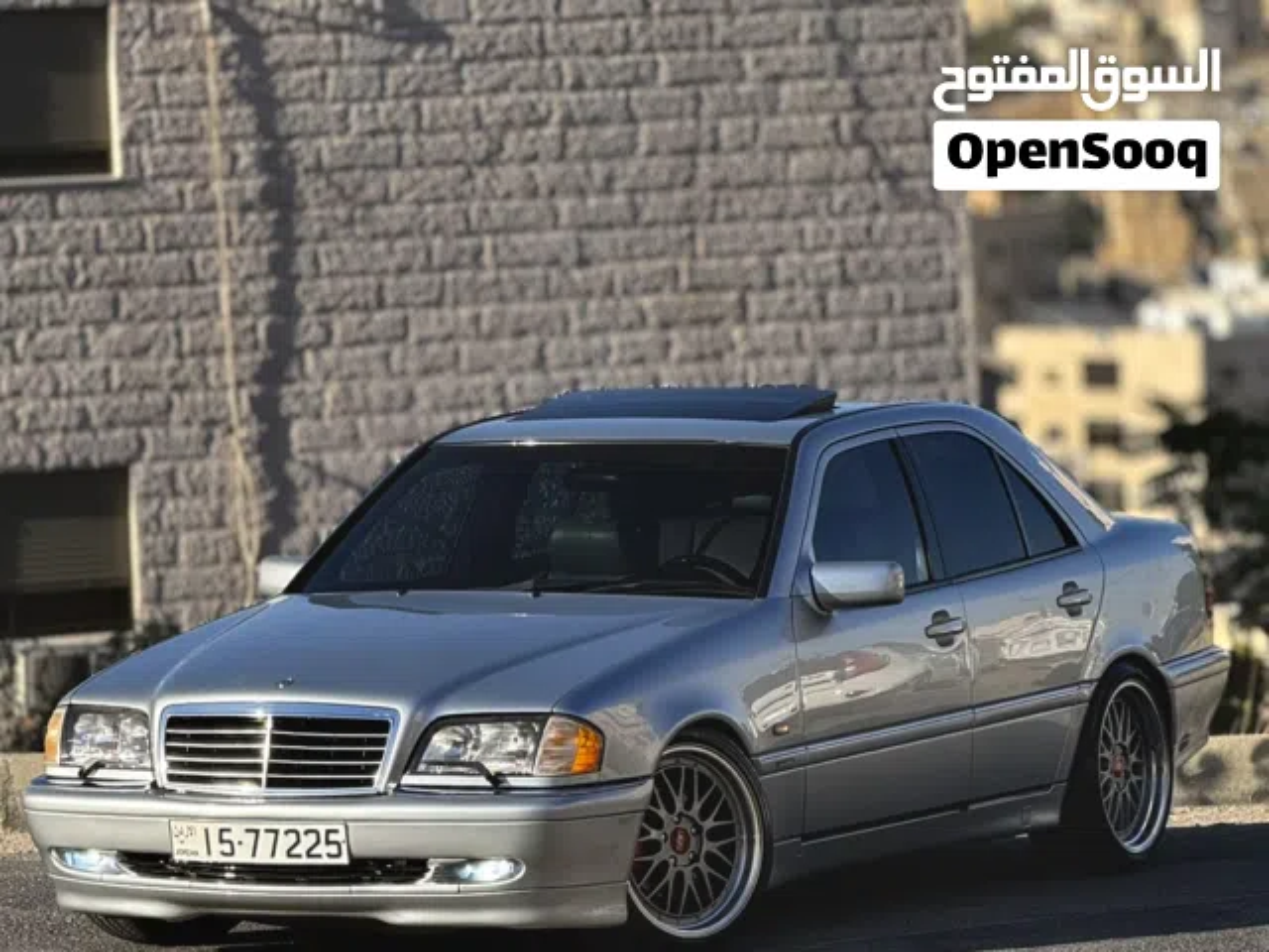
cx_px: 634
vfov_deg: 12.3
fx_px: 4399
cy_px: 476
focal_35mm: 120
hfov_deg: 16.4
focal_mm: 15.66
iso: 50
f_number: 2.8
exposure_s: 1/1130
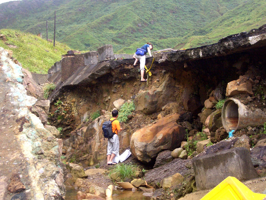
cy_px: 100
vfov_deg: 19.9
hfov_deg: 26.3
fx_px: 569
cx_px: 133
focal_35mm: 74
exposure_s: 1/100
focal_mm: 12.2
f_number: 3.9
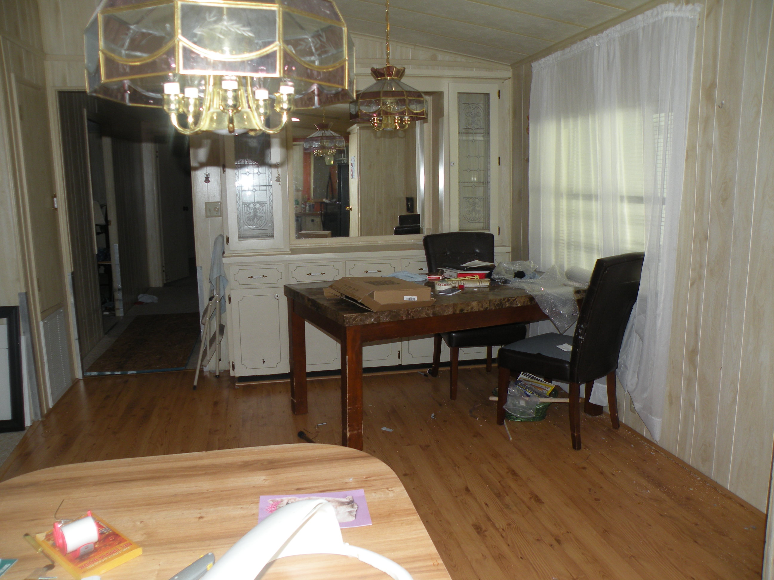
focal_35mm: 27
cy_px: 290
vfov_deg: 51.4
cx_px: 387
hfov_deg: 65.3
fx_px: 604
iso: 64
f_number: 2.8
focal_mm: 4.7
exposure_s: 1/30
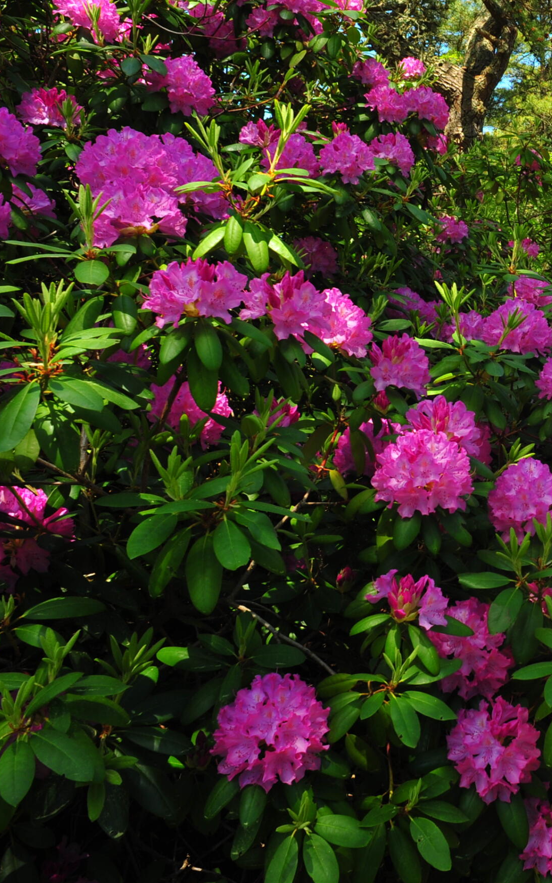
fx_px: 843
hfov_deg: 31.8
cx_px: 617
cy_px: 384
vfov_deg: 55.2
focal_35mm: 35
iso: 400
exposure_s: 1/100
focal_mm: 20
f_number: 11
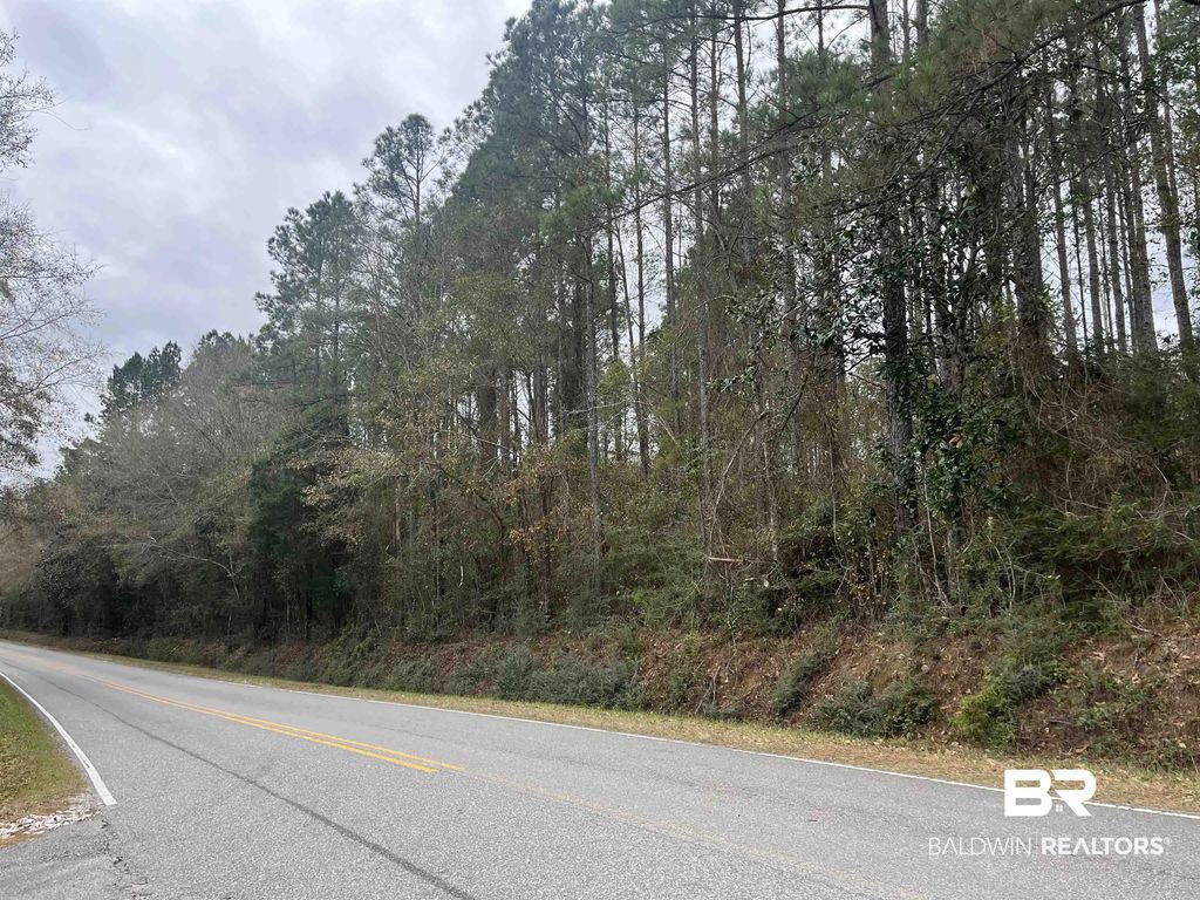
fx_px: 901
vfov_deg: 53.1
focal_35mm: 26
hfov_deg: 67.3
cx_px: 600
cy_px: 450
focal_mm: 5.1
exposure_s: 1/133
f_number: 1.6
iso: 64
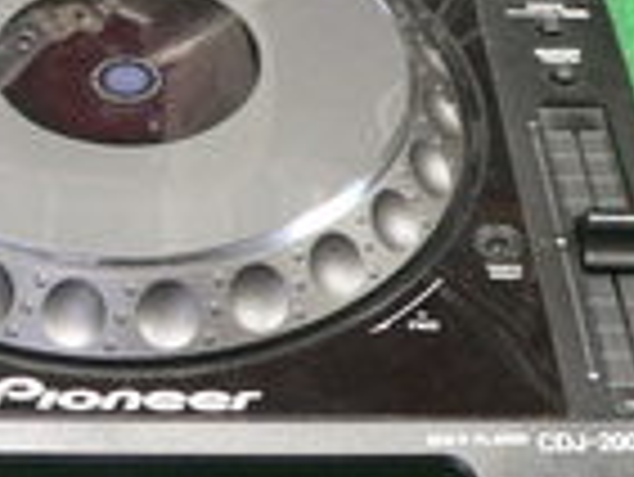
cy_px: 79
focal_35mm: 97
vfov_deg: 15.1
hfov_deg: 20.1
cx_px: 166
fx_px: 1778
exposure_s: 1/8
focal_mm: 6
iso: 200
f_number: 2.8
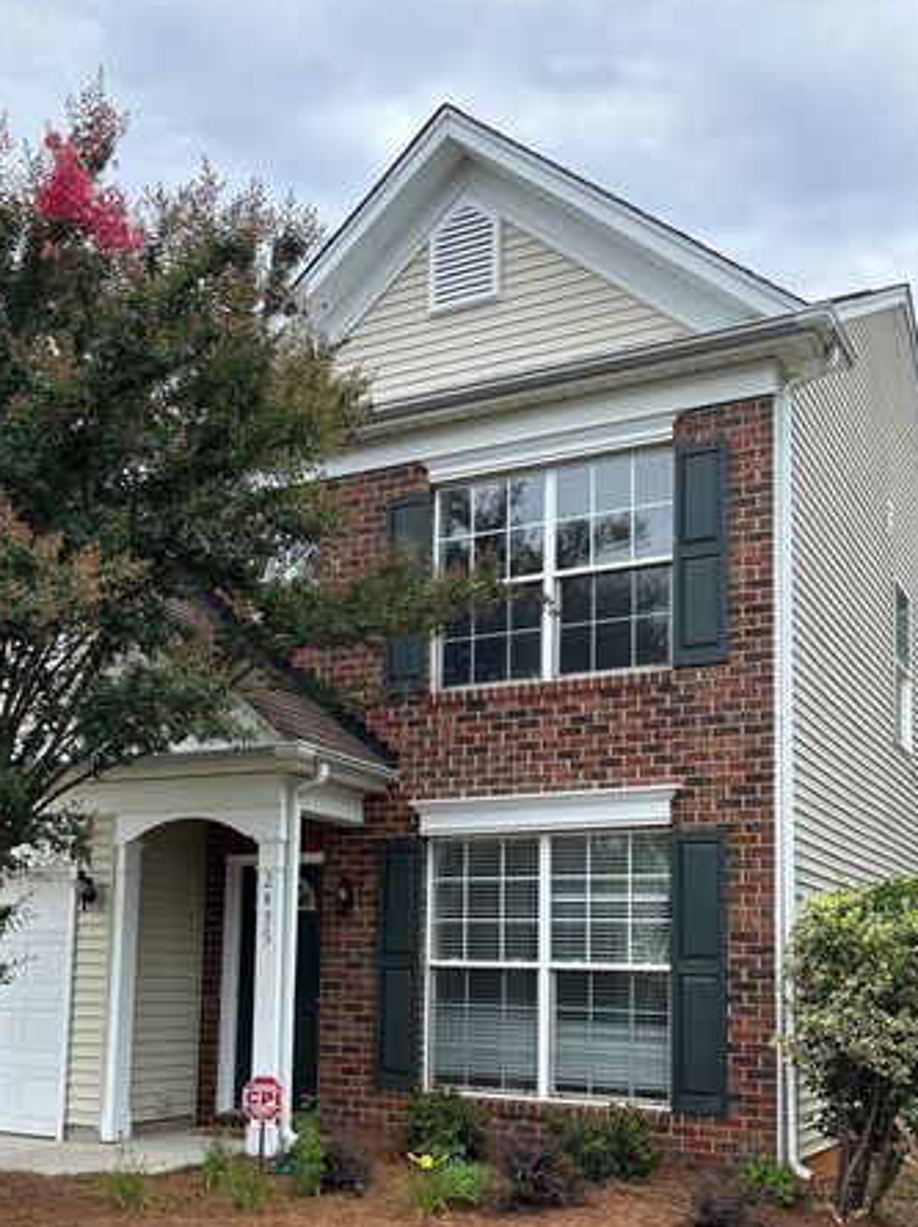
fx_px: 1381
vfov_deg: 47.0
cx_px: 347
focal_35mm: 39
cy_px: 837
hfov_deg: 36.6
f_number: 1.6
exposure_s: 1/1418
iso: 50
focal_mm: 5.96
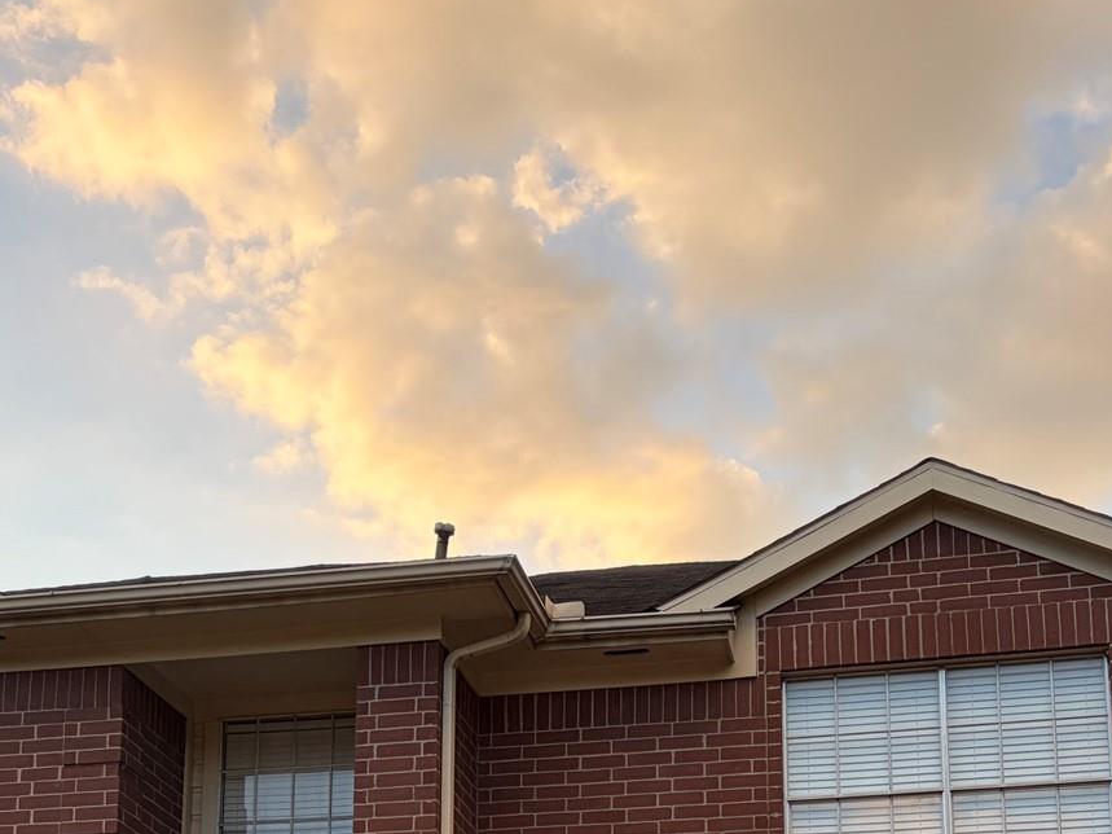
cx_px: 456
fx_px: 1991
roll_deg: +0.1
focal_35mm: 62
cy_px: 940
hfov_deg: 31.1
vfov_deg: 22.2
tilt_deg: +13.8
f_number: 1.6
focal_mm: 5.96
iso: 50
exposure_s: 1/687
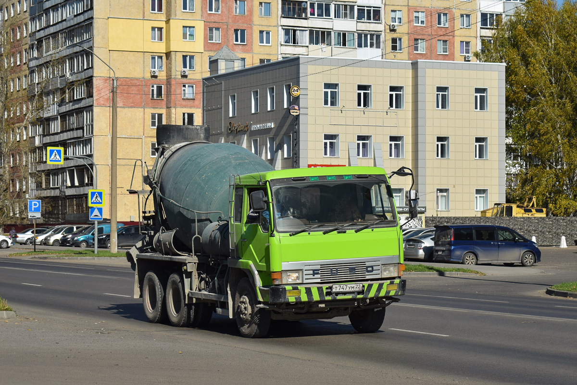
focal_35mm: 82
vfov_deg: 16.6
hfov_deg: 24.6
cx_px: 288
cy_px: 192
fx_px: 1322
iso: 200
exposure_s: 1/1250
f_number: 7.1
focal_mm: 55
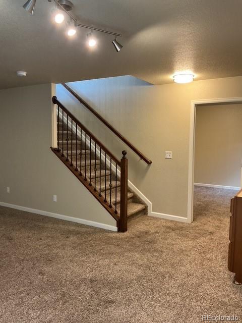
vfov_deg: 61.7
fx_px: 270
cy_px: 162
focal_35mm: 29
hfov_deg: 48.2
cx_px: 121
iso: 160
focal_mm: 3
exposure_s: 1/60
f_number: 1.8
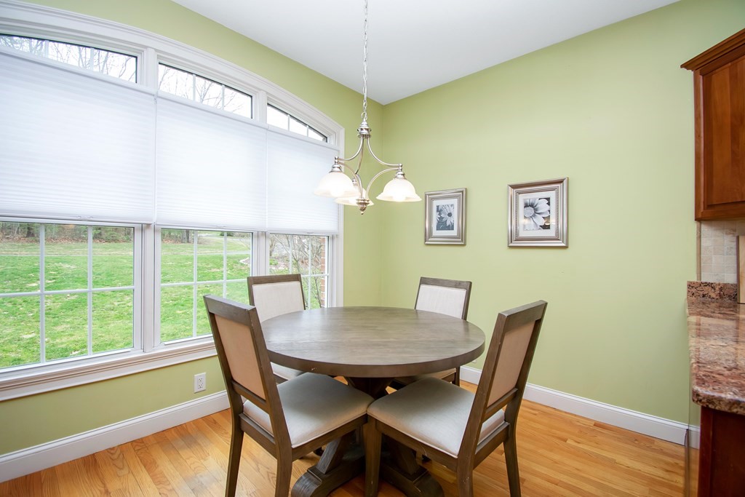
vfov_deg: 77.3
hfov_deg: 100.4
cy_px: 248
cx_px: 372
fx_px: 310
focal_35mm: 15
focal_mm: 10
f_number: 5.6
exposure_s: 1/125
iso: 250
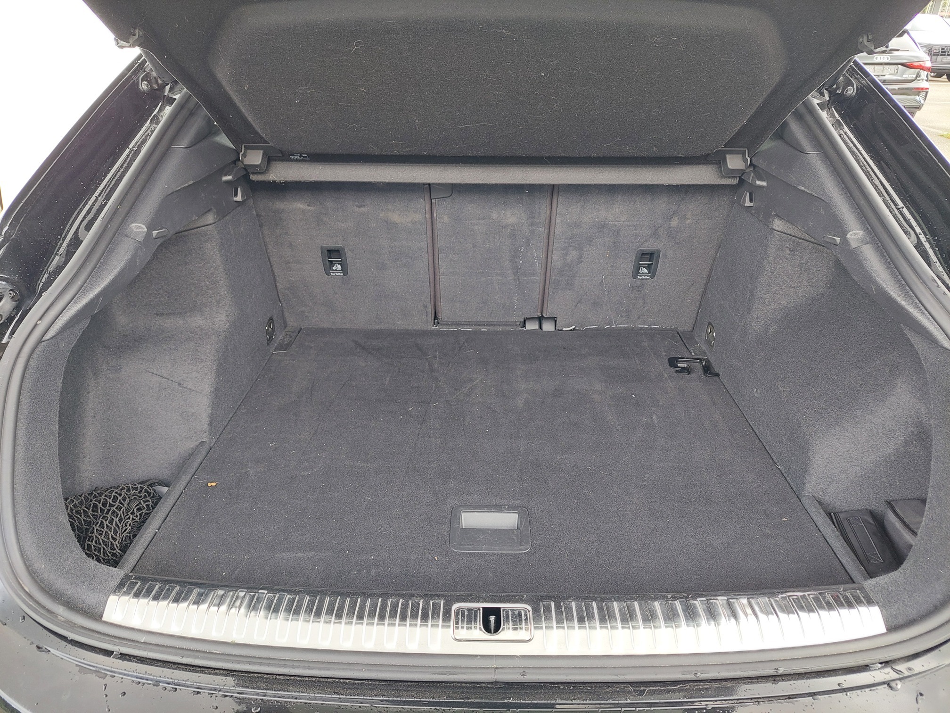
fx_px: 659
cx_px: 475
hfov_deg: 71.6
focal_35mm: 24
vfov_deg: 56.8
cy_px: 356
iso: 100
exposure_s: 1/50
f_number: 1.8
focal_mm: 5.23
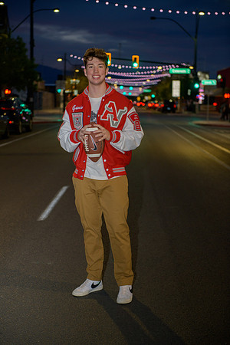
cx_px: 115
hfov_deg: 19.5
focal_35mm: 70
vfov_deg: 28.8
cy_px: 172
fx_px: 671
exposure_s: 1/80
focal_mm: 70
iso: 250
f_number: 2.8
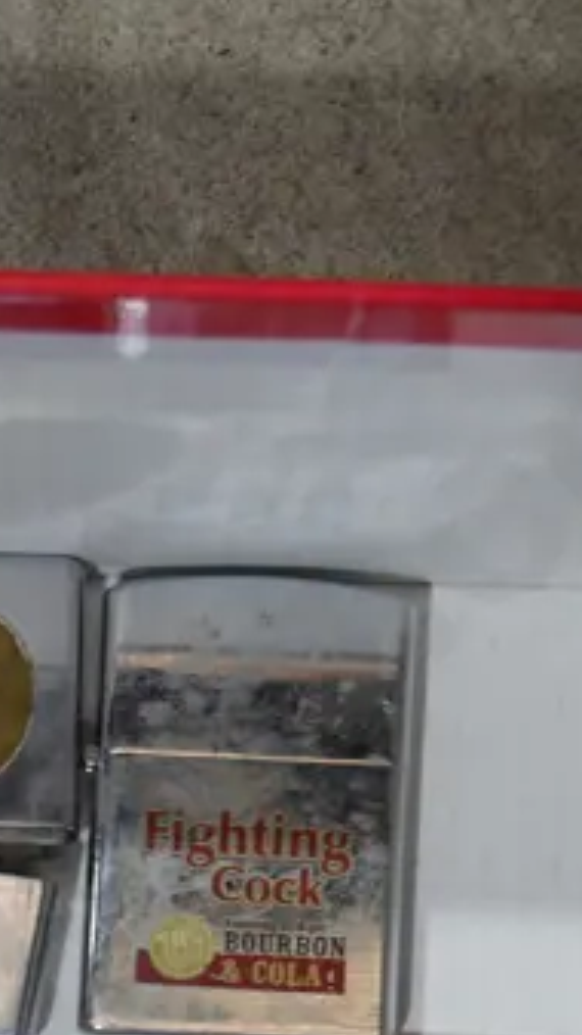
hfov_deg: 9.0
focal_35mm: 132
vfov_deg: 15.8
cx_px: -291
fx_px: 3623
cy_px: 1116
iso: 200
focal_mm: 20
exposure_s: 1/80
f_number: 4.5
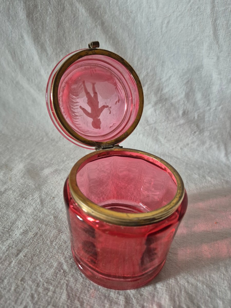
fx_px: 205
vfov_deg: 73.9
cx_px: 116
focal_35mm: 23
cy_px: 154
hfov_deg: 58.9
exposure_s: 1/100
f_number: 1.8
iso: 640
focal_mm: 5.4
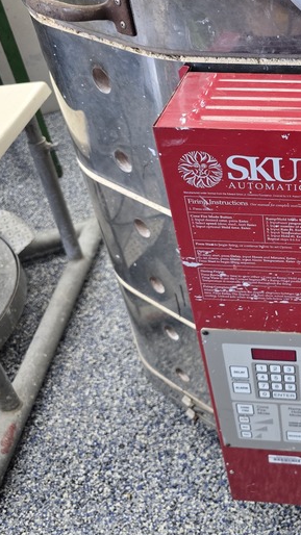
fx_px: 554
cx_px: 309
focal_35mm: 39
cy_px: 194
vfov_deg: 51.0
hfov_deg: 28.3
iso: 320
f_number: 1.7
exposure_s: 1/120
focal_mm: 6.3
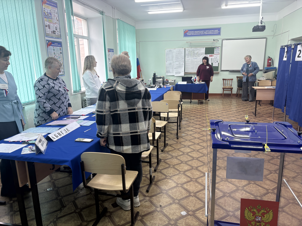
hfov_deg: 67.3
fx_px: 227
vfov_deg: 53.1
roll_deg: +1.7
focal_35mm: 26
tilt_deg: -12.8
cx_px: 151
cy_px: 113
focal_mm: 5.96
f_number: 1.6
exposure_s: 1/50
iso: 64
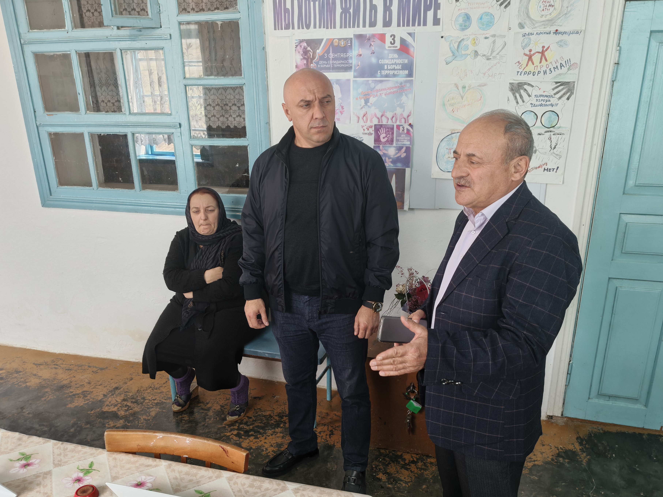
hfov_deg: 67.2
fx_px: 498
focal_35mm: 26
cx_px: 354
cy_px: 279
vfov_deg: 52.9
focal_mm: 5.56
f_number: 1.8
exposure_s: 1/100
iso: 124
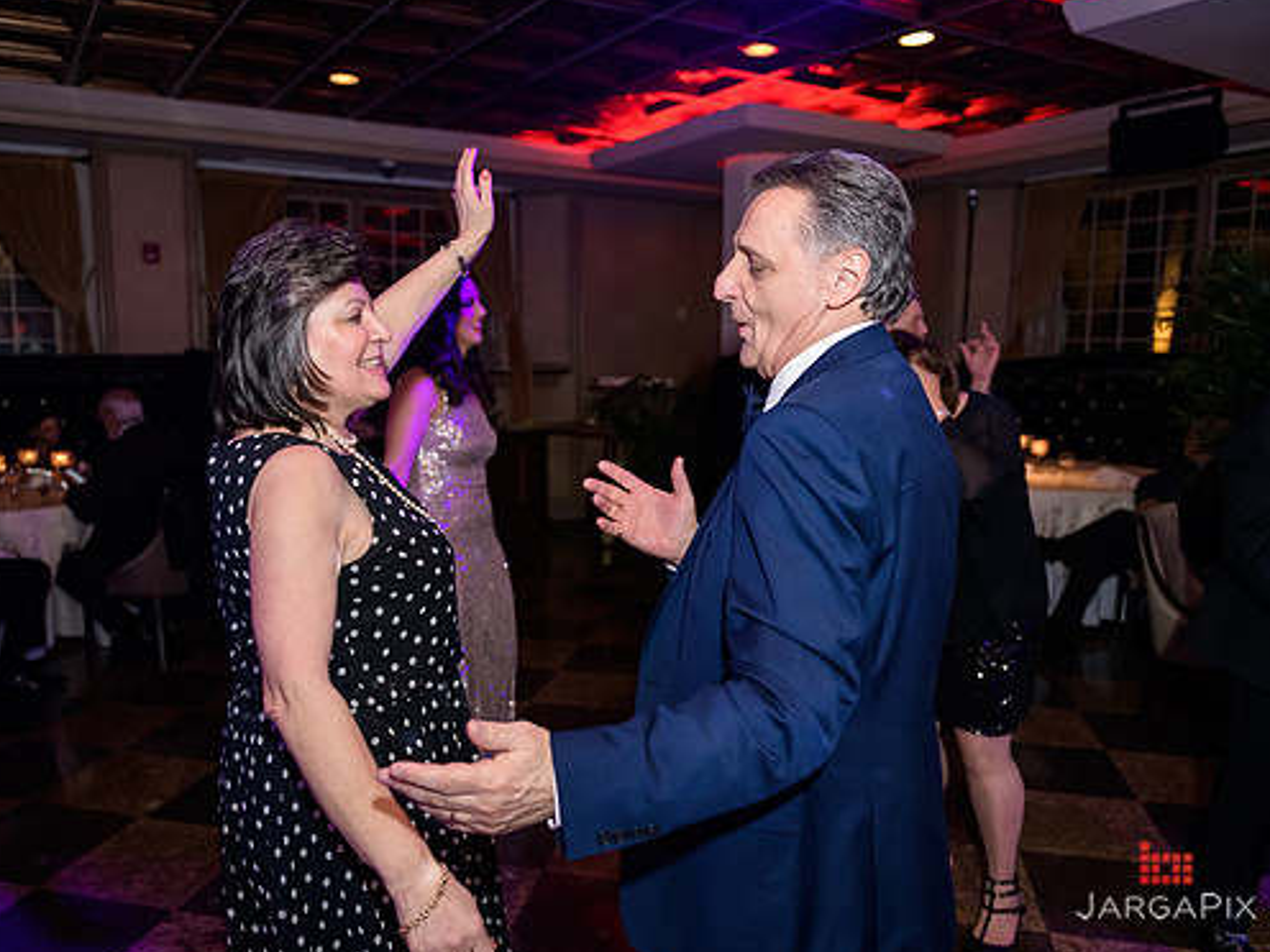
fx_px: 991
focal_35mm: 27
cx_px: 579
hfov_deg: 65.2
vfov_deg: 51.4
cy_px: 480
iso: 1600
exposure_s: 1/125
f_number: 3.2
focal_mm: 24
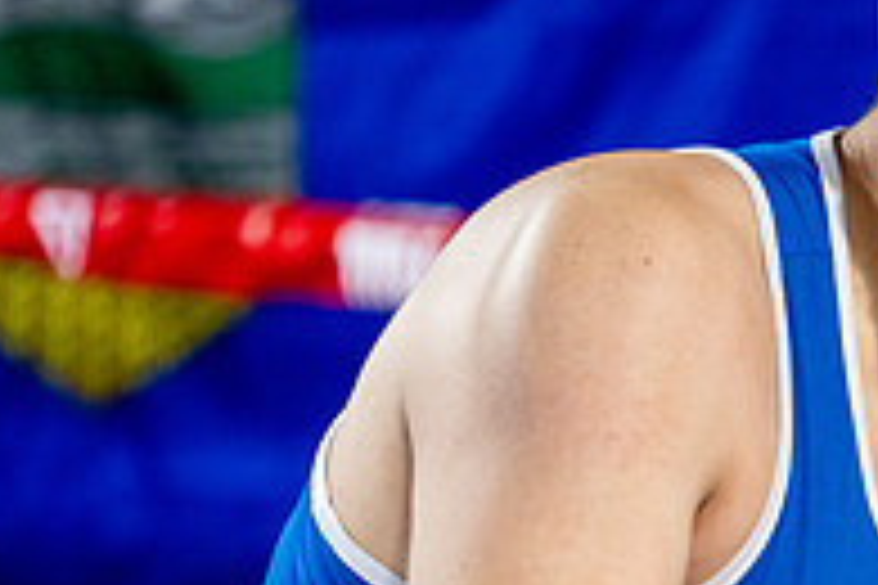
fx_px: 9926
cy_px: 668
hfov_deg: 5.0
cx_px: 1031
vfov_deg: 3.4
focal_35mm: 407
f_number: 2
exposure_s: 1/1000
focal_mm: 137
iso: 4000
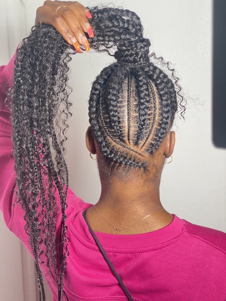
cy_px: 150
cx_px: 113
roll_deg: +1.2
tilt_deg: -9.7
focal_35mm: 52
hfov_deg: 28.0
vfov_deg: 36.8
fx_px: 453
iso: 160
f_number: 2
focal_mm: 6
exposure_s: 1/122
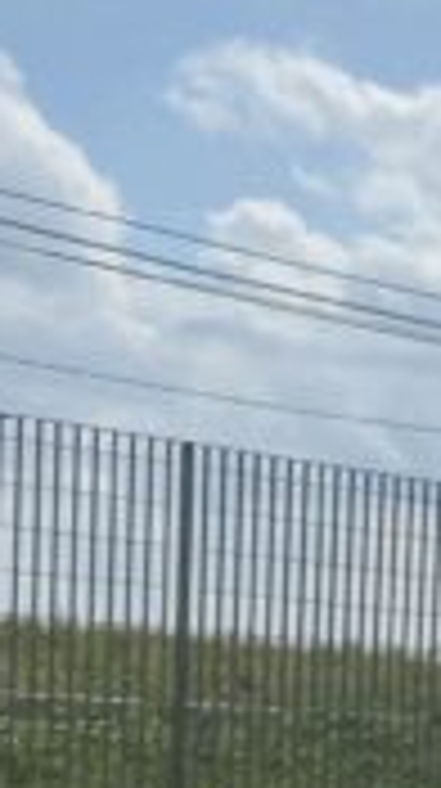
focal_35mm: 129
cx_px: 1665
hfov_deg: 7.3
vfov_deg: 15.9
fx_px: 2691
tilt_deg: -5.7
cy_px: 970
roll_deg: -3.9
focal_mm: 4.25
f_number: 1.8
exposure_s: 1/7692
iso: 32
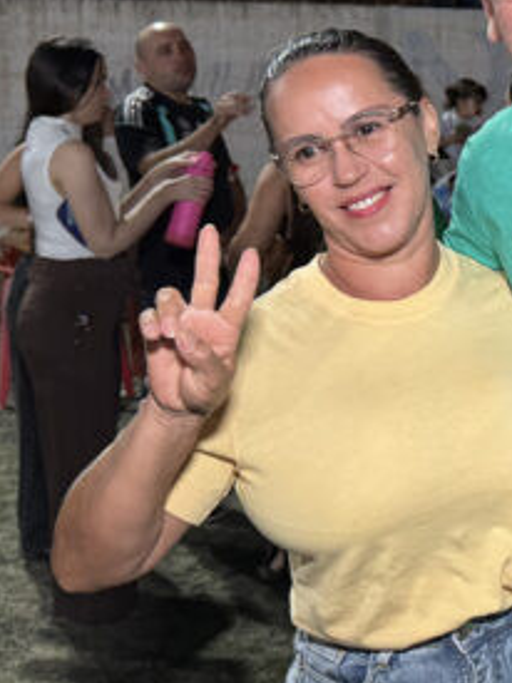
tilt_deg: -10.7
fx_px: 1322
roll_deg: -1.0
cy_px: 350
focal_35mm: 67
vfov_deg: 29.0
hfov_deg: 20.2
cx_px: 651
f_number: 1.78
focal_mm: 6.76
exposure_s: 1/60
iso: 250
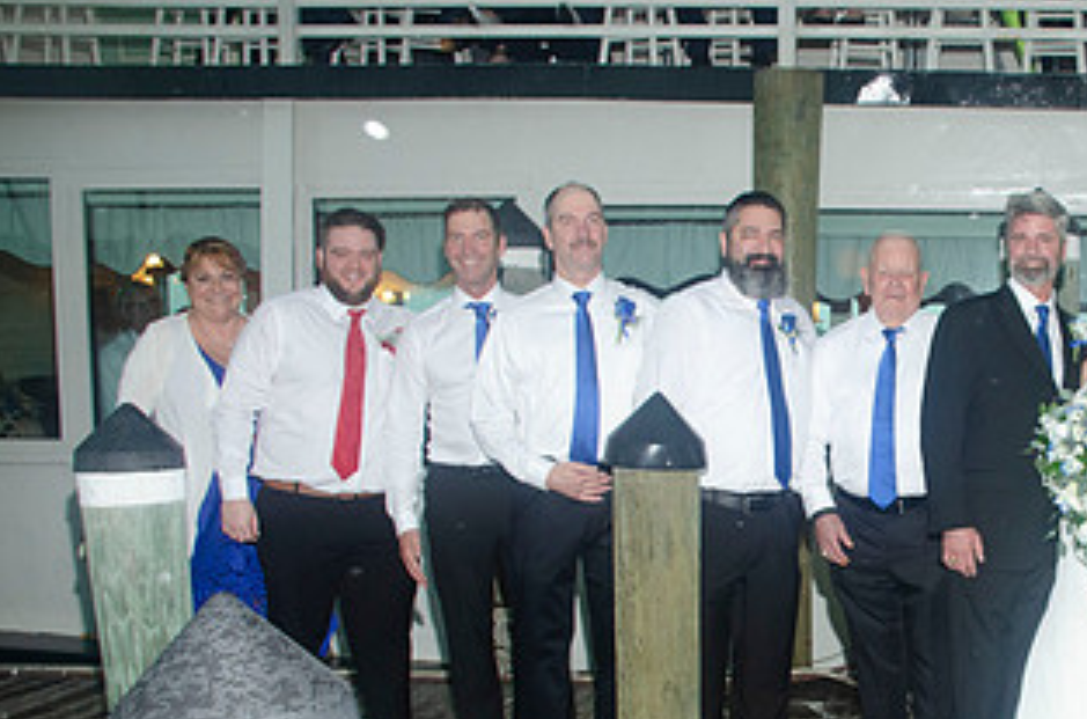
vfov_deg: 26.7
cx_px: 976
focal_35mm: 50
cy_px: 490
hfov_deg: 37.2
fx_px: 1506
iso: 400
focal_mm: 18
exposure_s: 1/30
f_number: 5
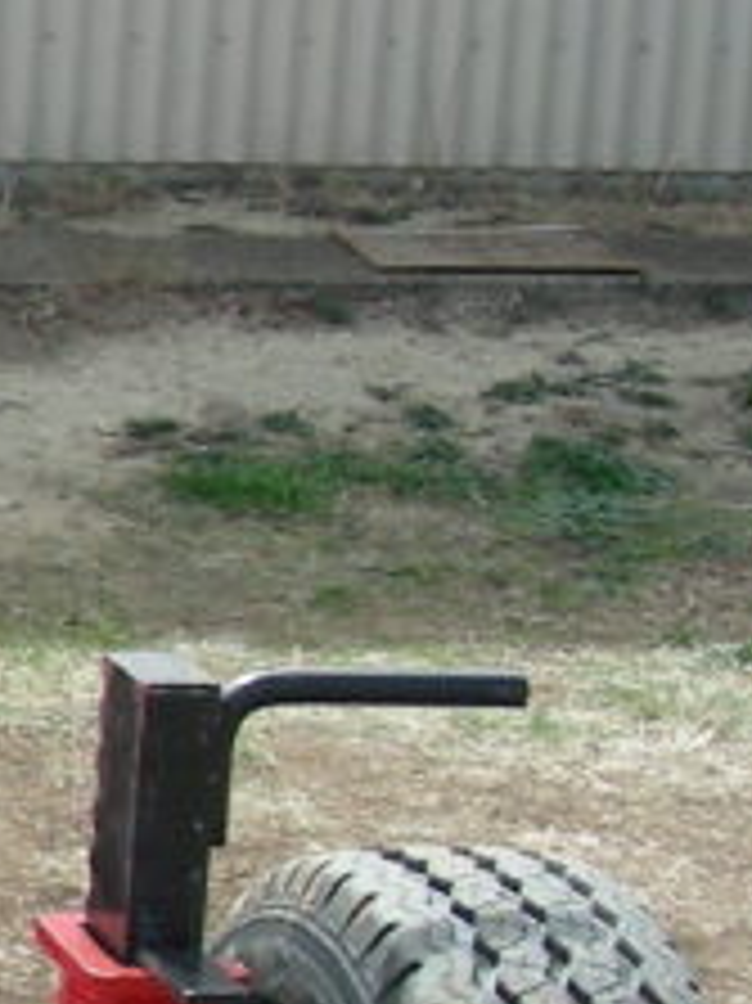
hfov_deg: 7.4
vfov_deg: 10.9
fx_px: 5277
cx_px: -1317
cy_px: 644
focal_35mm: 182
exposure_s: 1/180
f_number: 4
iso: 50
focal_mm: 6.3
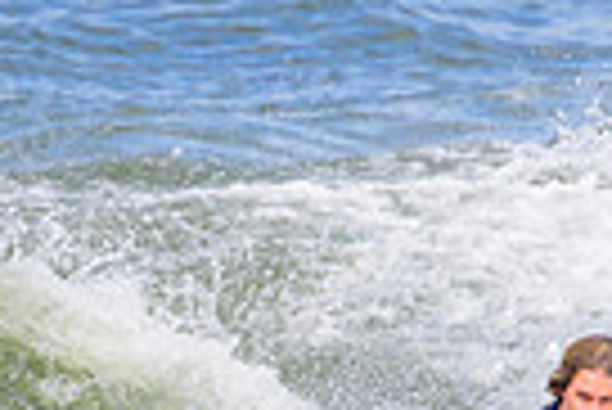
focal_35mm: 3407
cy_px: 556
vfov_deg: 0.4
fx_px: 57980
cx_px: 522
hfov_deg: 0.6
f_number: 11
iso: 900
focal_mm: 800
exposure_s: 1/2000
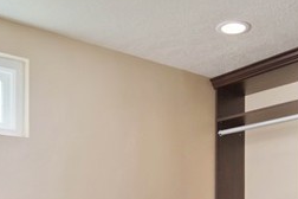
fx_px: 472
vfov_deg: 22.3
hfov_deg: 35.0
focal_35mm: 57
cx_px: 171
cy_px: 223
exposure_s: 1/320
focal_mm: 14
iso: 400
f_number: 5.6
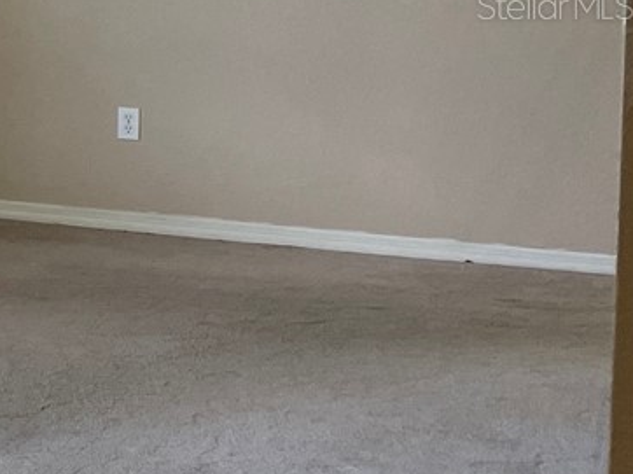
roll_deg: +1.3
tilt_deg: -4.6
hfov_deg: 13.7
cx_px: -757
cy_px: 5
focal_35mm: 115
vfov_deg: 12.7
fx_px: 2102
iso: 80
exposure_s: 1/120
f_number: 1.6
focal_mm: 4.2
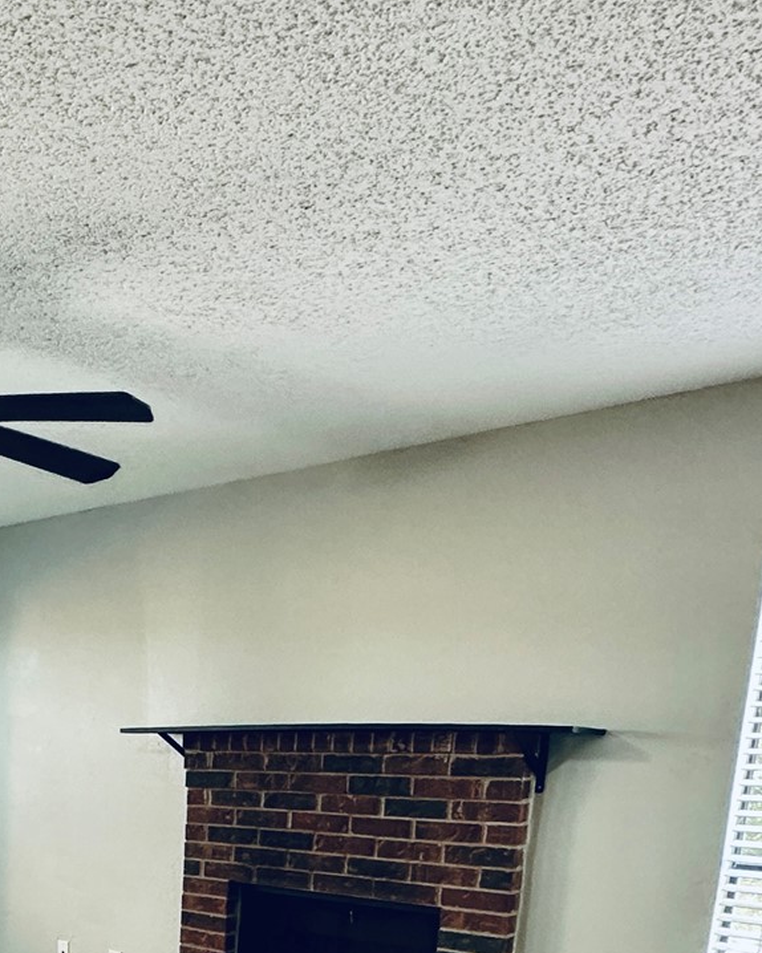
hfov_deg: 34.8
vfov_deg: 40.0
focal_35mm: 39
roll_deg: +1.0
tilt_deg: -12.3
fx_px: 1100
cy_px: 994
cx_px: 8
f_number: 2.2
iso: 250
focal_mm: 2.22
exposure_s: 1/120
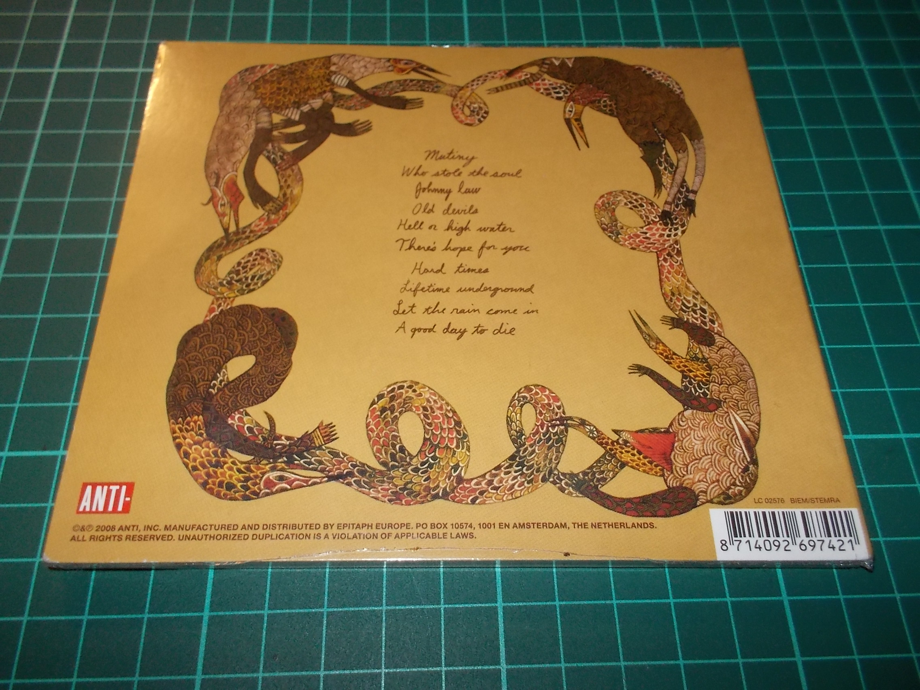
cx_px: 460
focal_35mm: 29
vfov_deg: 48.2
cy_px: 345
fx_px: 771
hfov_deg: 61.7
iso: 200
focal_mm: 4.1
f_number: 3.3
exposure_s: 1/30
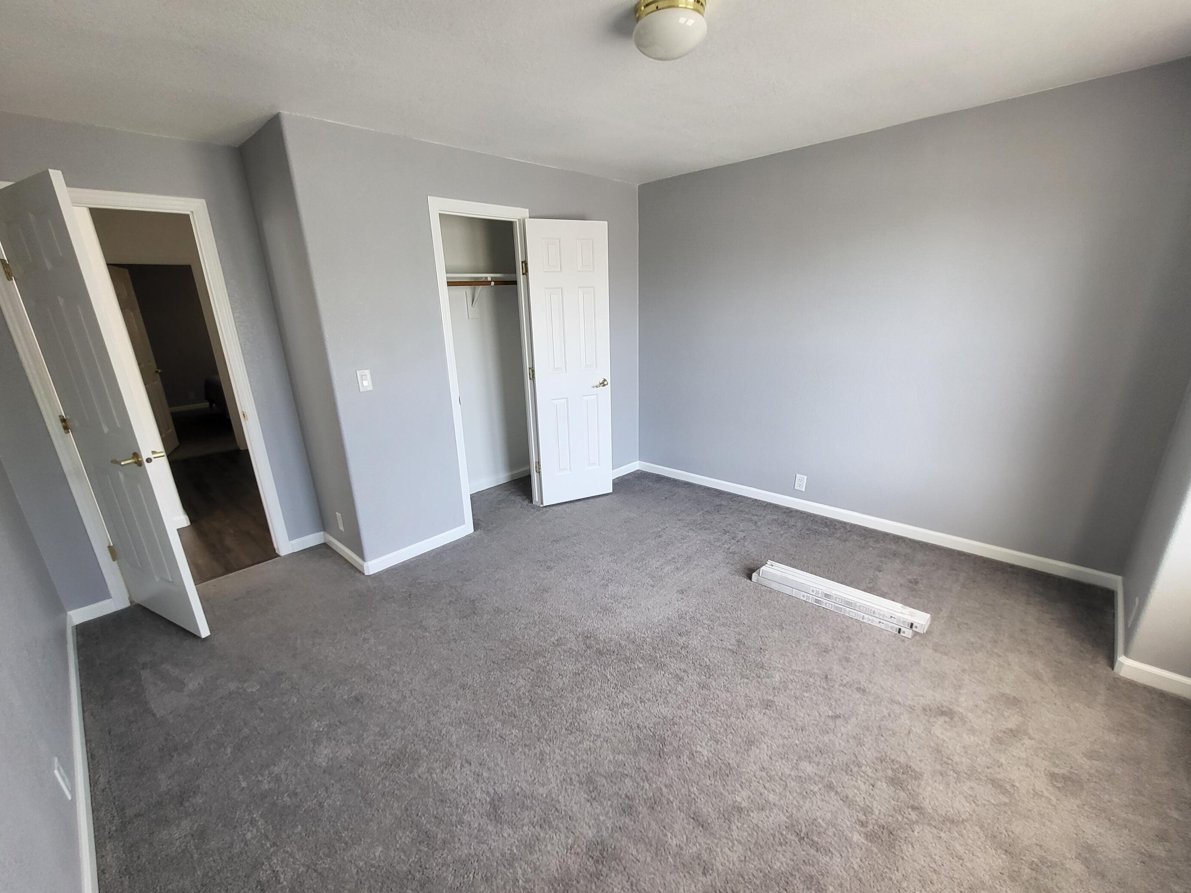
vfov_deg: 85.6
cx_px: 584
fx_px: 482
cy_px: 473
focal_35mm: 14
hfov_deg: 102.1
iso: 100
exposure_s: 1/60
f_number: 2.2
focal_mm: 1.74
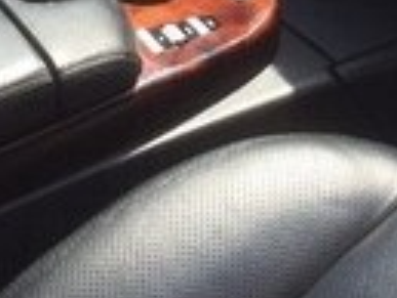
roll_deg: +1.3
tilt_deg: -24.3
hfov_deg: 13.3
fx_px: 1699
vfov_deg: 9.0
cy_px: -432
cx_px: 246
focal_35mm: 148
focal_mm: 4.15
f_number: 2.2
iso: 32
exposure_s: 1/451
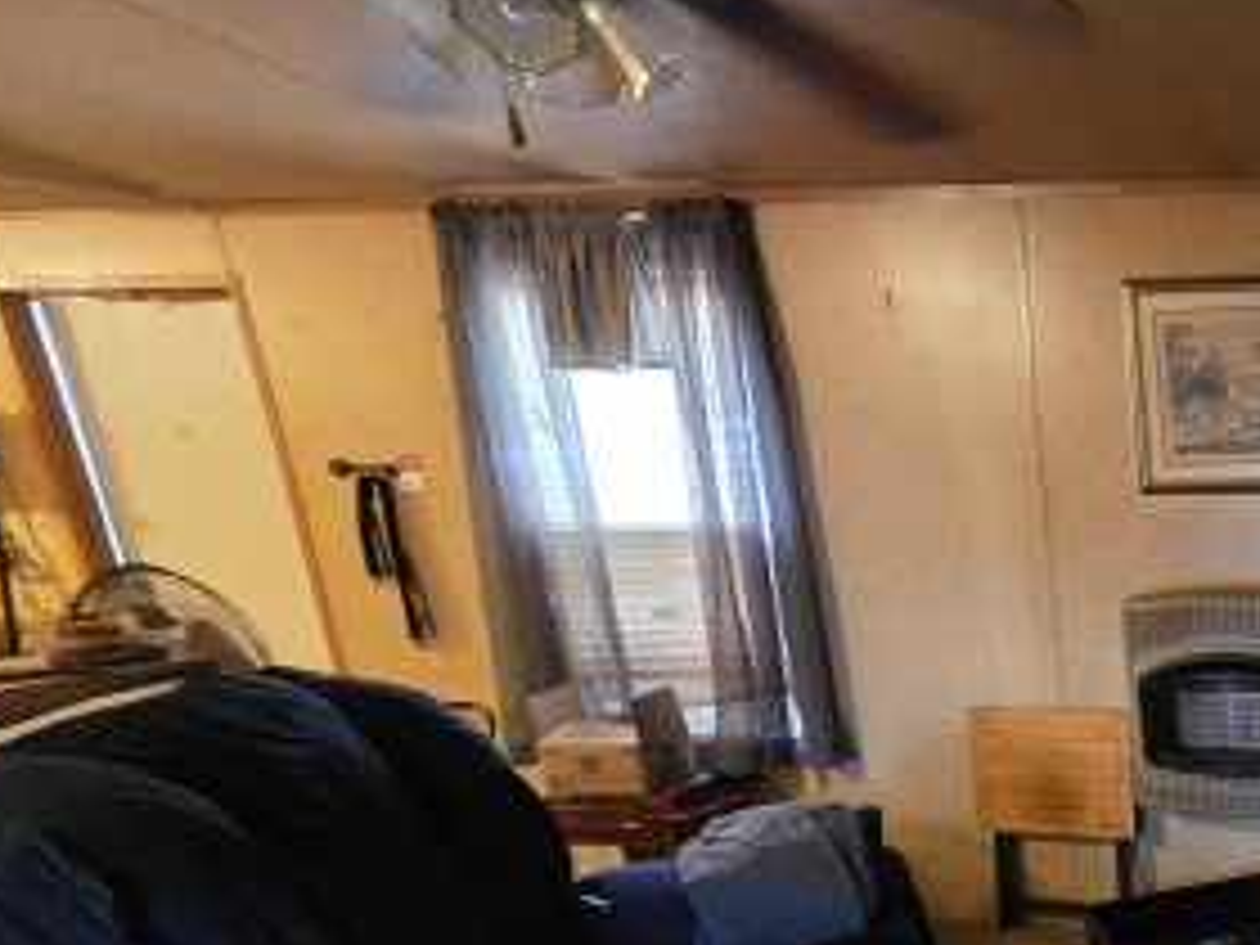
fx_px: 1128
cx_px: 1433
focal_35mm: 31
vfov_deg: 41.7
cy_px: 855
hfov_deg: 43.1
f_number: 2.2
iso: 1600
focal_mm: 2.2
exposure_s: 1/24
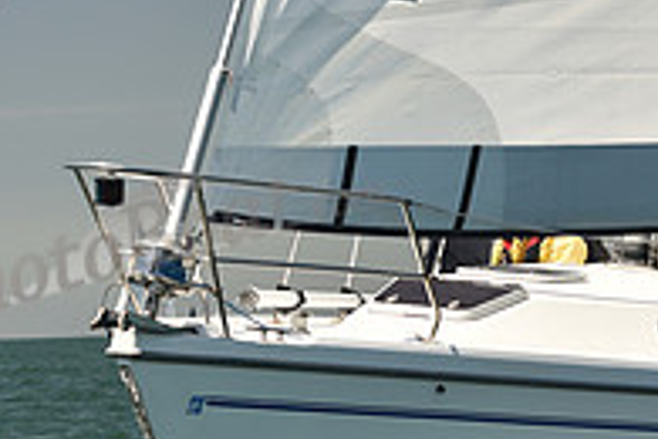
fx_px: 3801
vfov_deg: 6.6
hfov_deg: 9.9
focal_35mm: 208
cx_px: 564
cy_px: 370
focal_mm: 70
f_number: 4.5
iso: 250
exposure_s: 1/800
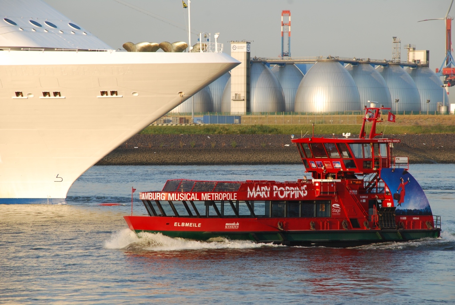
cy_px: 152
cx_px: 228
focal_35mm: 202
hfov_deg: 10.1
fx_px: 2562
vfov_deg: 6.8
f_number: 8
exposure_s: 1/125
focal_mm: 135
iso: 200
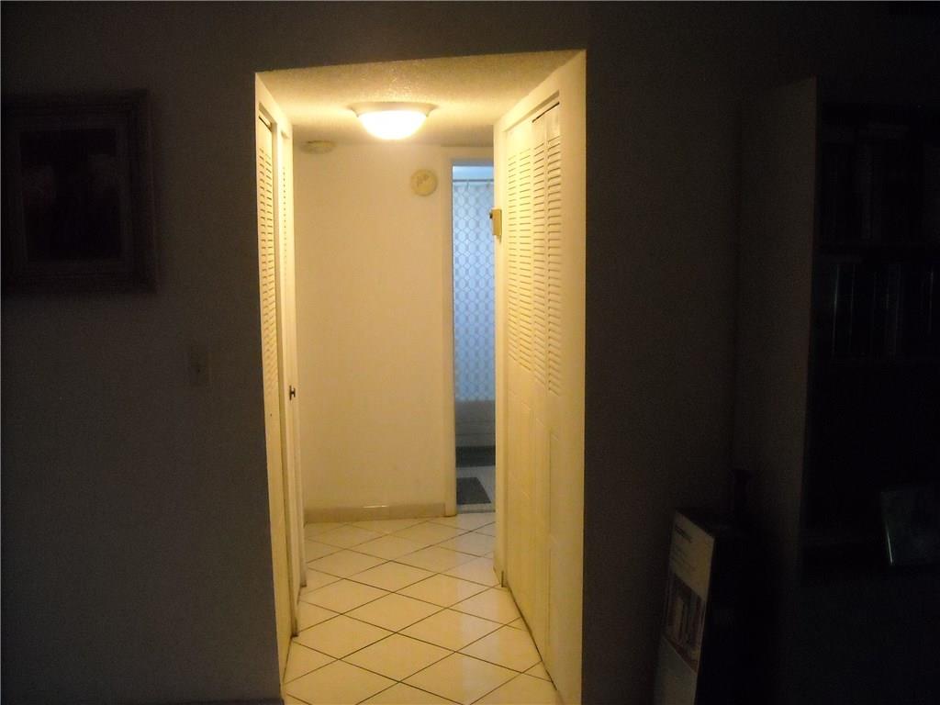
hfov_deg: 52.6
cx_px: 470
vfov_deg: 40.7
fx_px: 950
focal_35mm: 35
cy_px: 352
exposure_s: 1/239
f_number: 2.8
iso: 800
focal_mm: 5.7
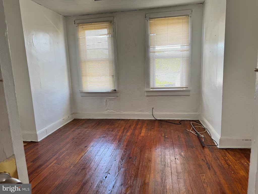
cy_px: 97
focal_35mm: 24
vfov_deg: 56.8
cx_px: 129
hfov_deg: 71.6
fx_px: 179
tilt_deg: -10.5
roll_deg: +2.2
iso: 64
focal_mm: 6.76
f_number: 1.78
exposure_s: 1/121
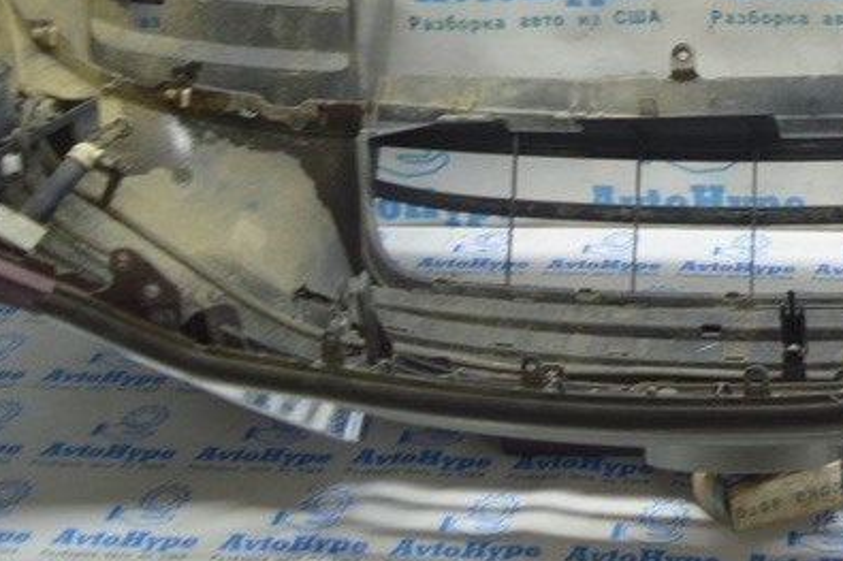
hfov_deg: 27.2
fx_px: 1638
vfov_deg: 18.6
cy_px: -76
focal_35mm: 70
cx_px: 841
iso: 400
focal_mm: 18
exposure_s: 1/40
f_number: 3.5
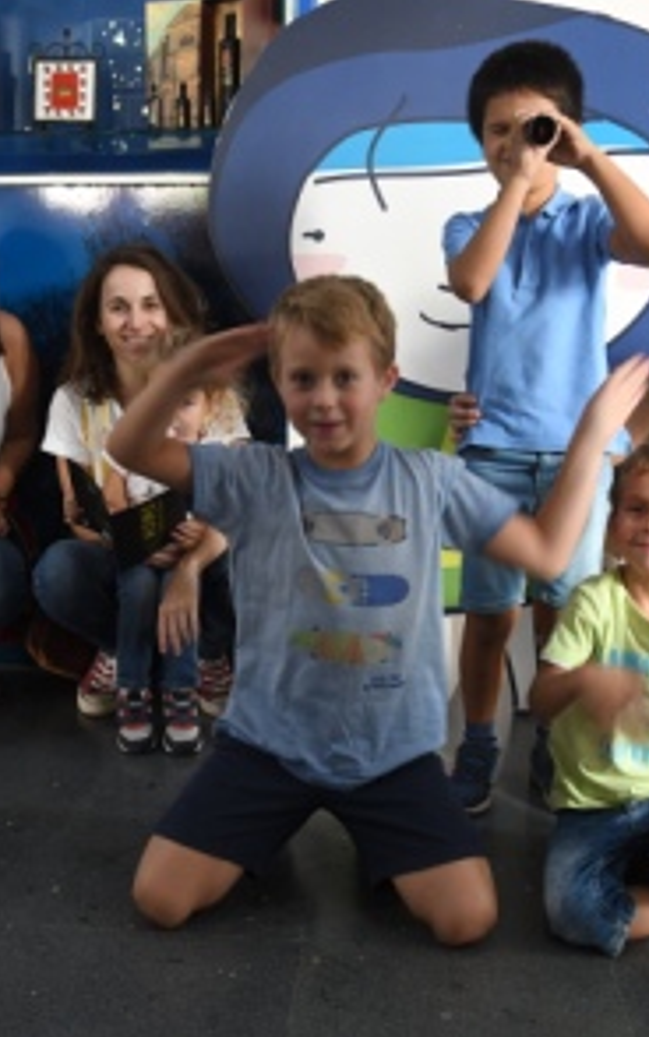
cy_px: 524
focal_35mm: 42
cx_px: 300
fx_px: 1187
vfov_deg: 47.2
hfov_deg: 30.6
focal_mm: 18
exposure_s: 1/50
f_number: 2.8
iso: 1000
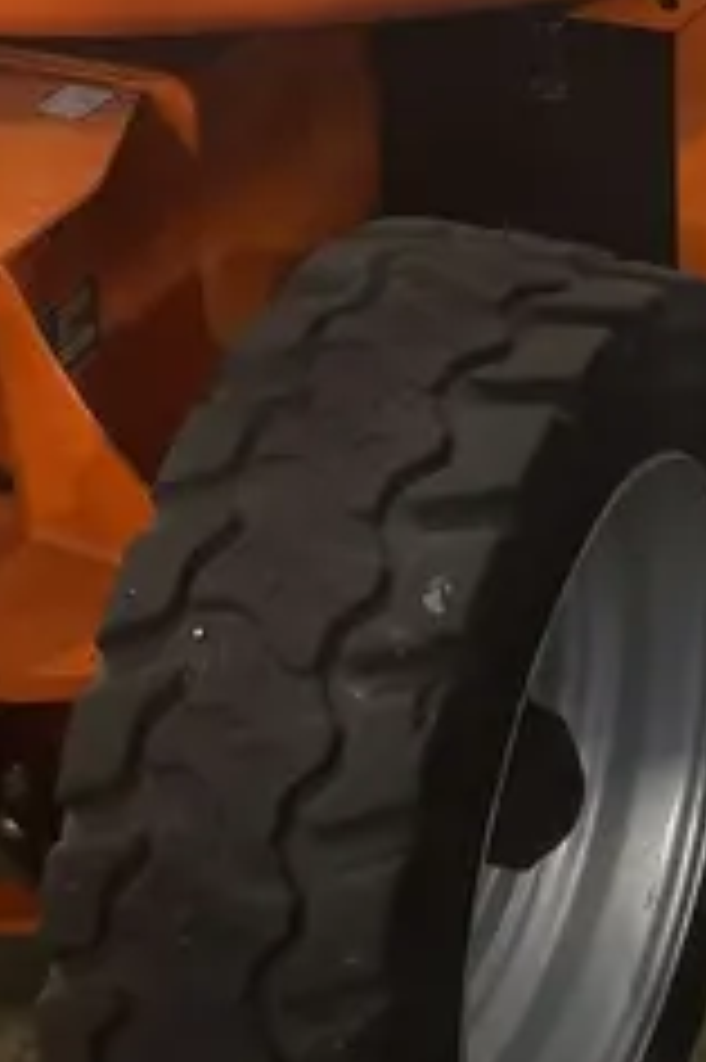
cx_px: 225
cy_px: -209
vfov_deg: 22.3
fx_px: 2474
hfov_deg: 16.2
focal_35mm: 84
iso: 400
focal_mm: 5.7
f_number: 1.5
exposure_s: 1/40
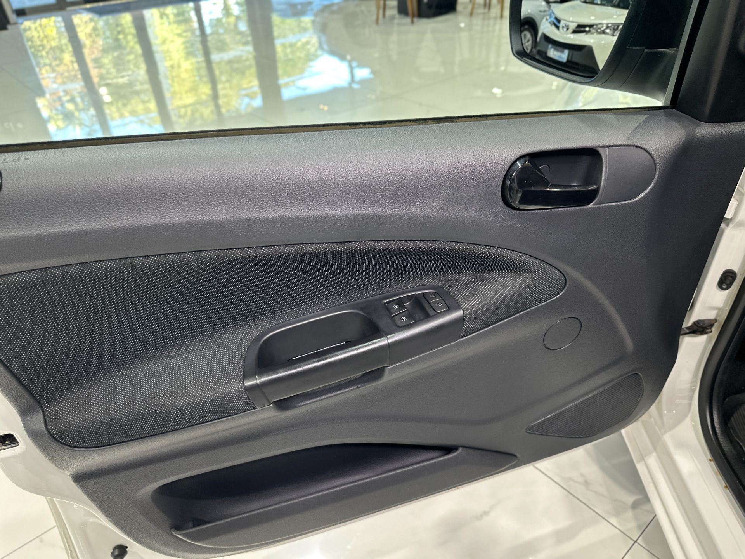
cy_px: 280
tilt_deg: -34.9
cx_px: 372
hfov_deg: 71.6
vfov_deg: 56.8
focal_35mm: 24
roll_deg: +3.4
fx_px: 517
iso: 250
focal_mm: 6.86
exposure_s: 1/60
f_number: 1.78
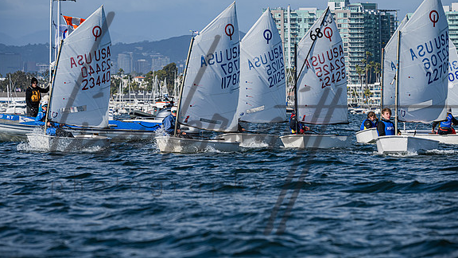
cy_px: 125
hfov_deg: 8.8
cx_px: 226
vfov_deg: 4.9
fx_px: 2988
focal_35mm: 246
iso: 320
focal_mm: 230
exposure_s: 1/1000
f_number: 9
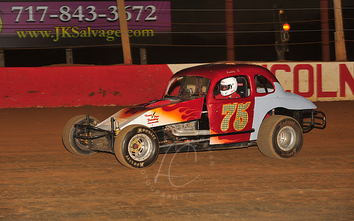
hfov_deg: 19.3
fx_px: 1042
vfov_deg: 12.1
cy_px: 106
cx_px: 176
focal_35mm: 108
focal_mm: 105
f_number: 6.3
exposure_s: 1/250
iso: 640
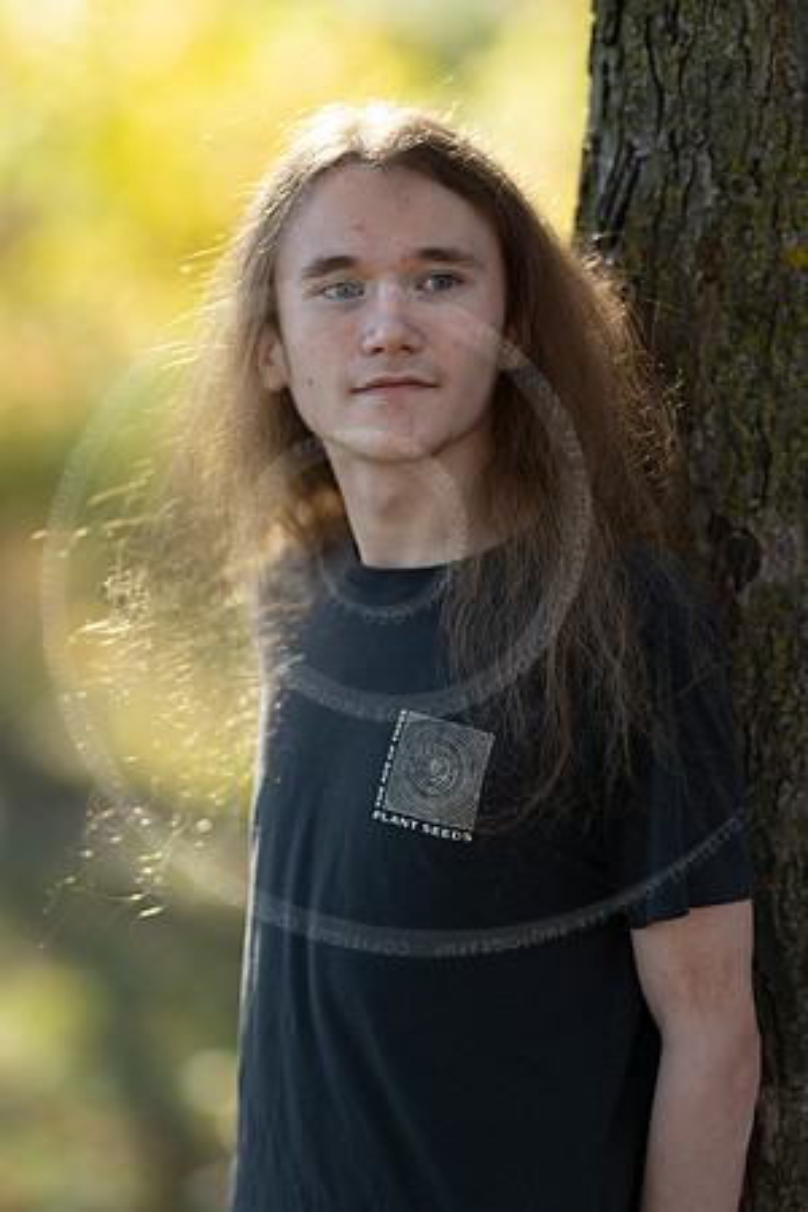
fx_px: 4275
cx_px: 404
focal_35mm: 127
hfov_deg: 10.8
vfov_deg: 16.1
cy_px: 606
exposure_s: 1/1250
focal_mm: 85
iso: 80
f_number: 1.2
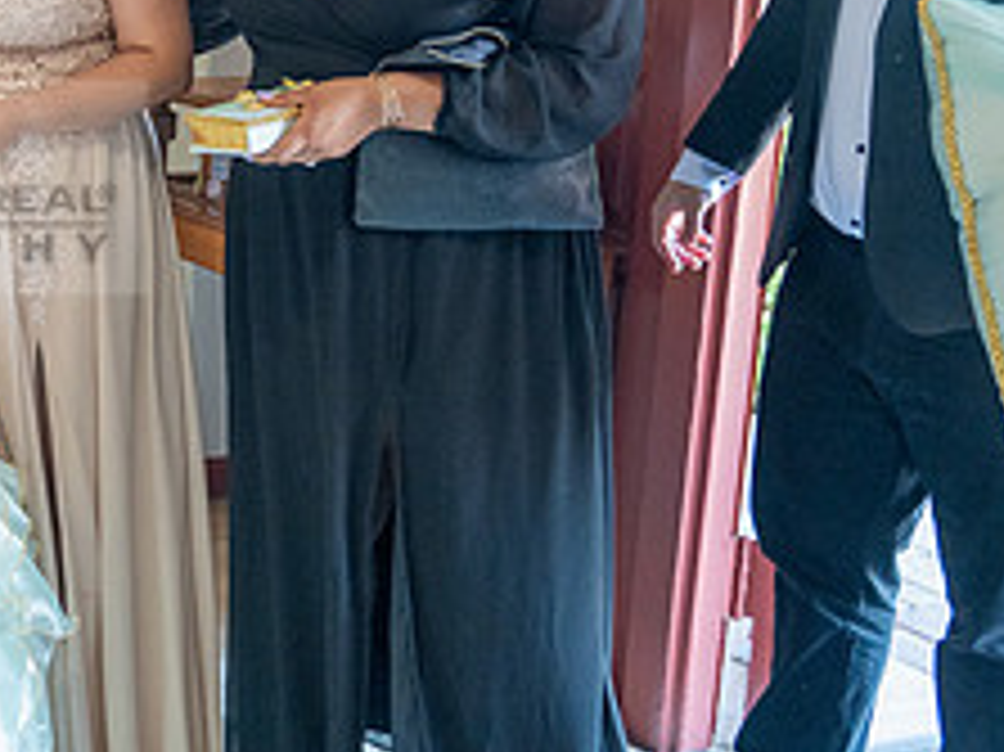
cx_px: -234
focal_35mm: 60
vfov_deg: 24.1
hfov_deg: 27.8
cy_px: 187
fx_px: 1739
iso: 1600
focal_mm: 24
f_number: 2.8
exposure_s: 1/200
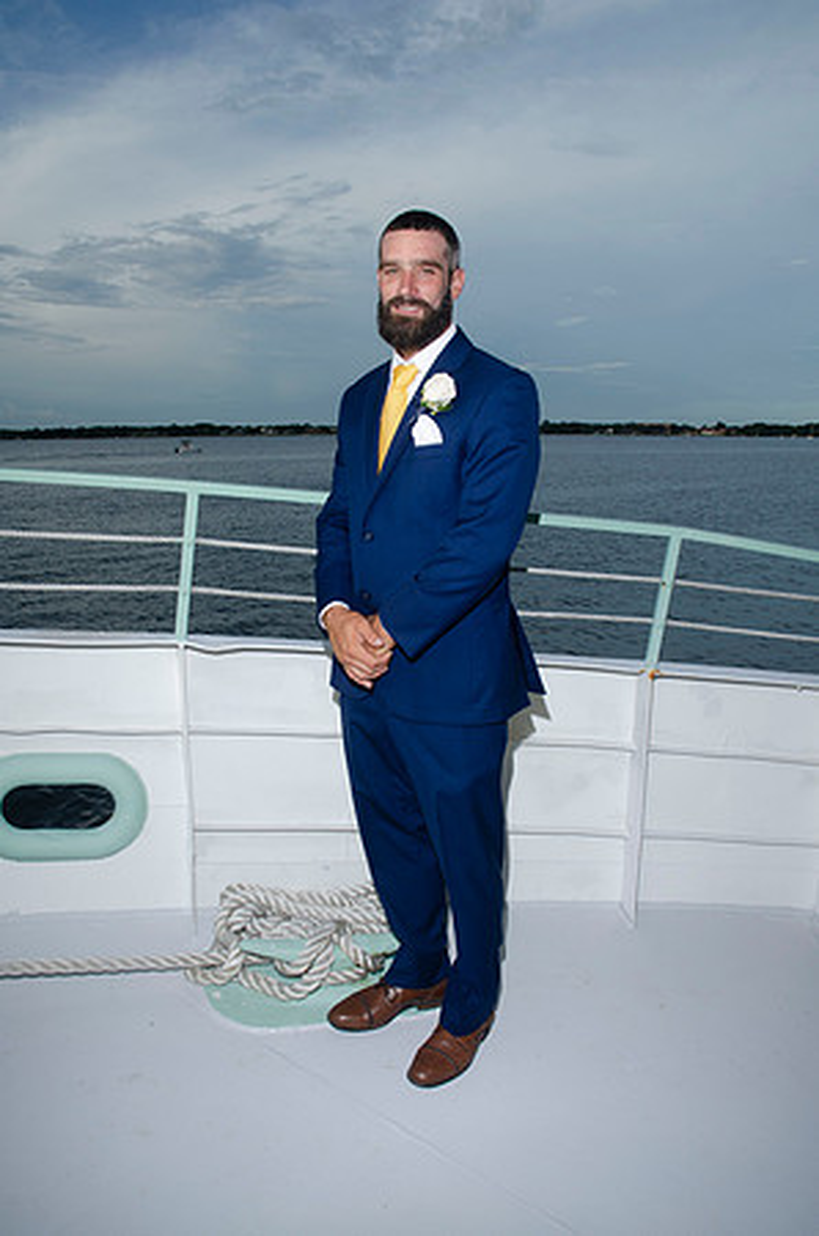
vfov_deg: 67.5
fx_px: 926
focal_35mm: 27
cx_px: 410
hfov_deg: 47.7
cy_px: 618
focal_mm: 18
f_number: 8
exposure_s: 1/250
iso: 100
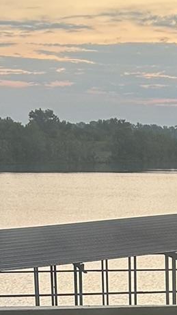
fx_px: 1051
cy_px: 392
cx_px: 219
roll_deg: -0.5
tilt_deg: -14.3
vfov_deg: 16.2
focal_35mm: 126
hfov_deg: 9.5
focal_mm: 5.7
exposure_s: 1/80
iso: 125
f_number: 1.5
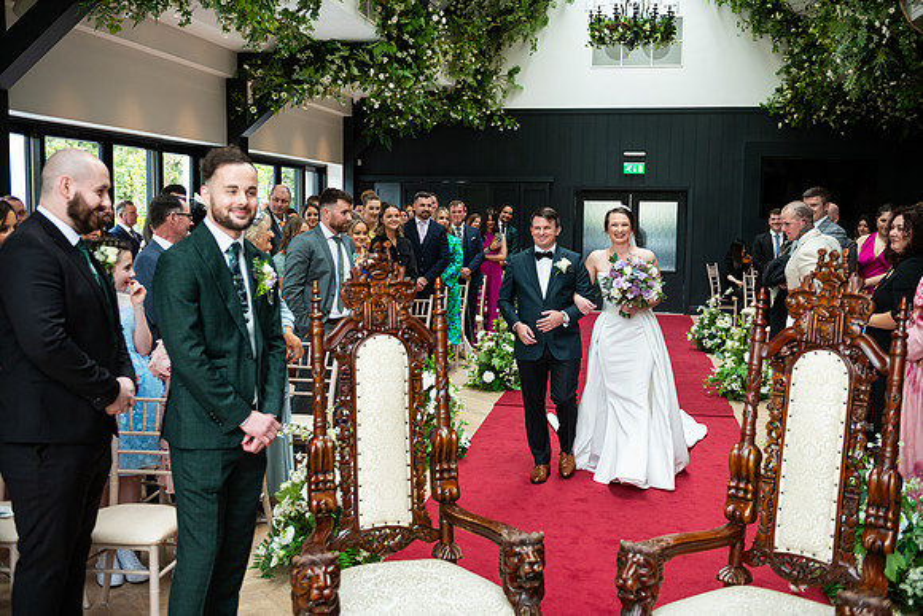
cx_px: 462
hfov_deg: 50.7
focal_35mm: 38
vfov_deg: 35.1
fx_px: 974
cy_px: 308
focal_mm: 38
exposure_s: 1/200
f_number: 3.5
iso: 400
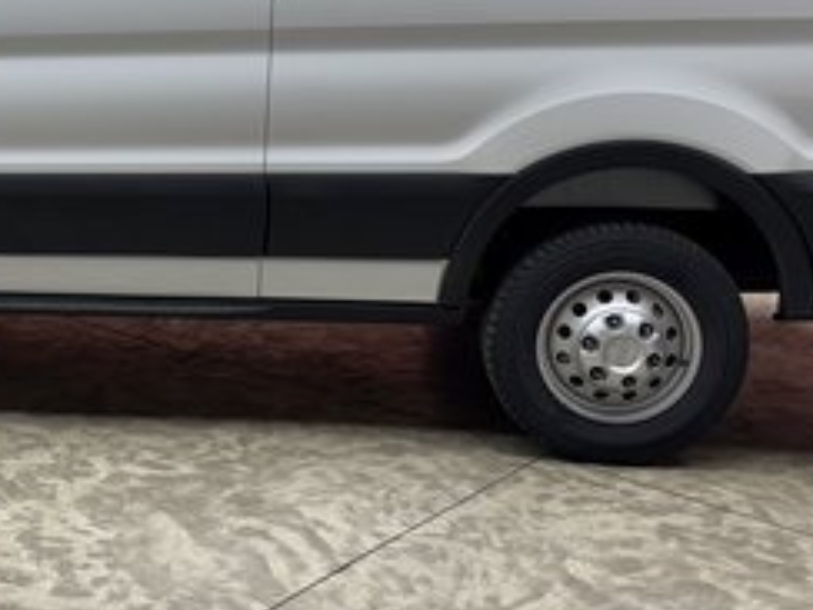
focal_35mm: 63
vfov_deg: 23.2
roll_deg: -0.7
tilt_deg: -12.9
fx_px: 1480
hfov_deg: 29.7
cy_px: 190
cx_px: 113
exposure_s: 1/132
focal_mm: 6.76
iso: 50
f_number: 1.78
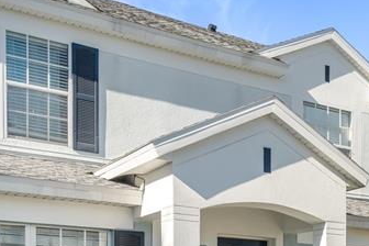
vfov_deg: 19.6
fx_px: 656
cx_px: 348
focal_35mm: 64
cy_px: 317
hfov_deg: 29.8
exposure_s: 1/8
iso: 100
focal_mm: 21
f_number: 8
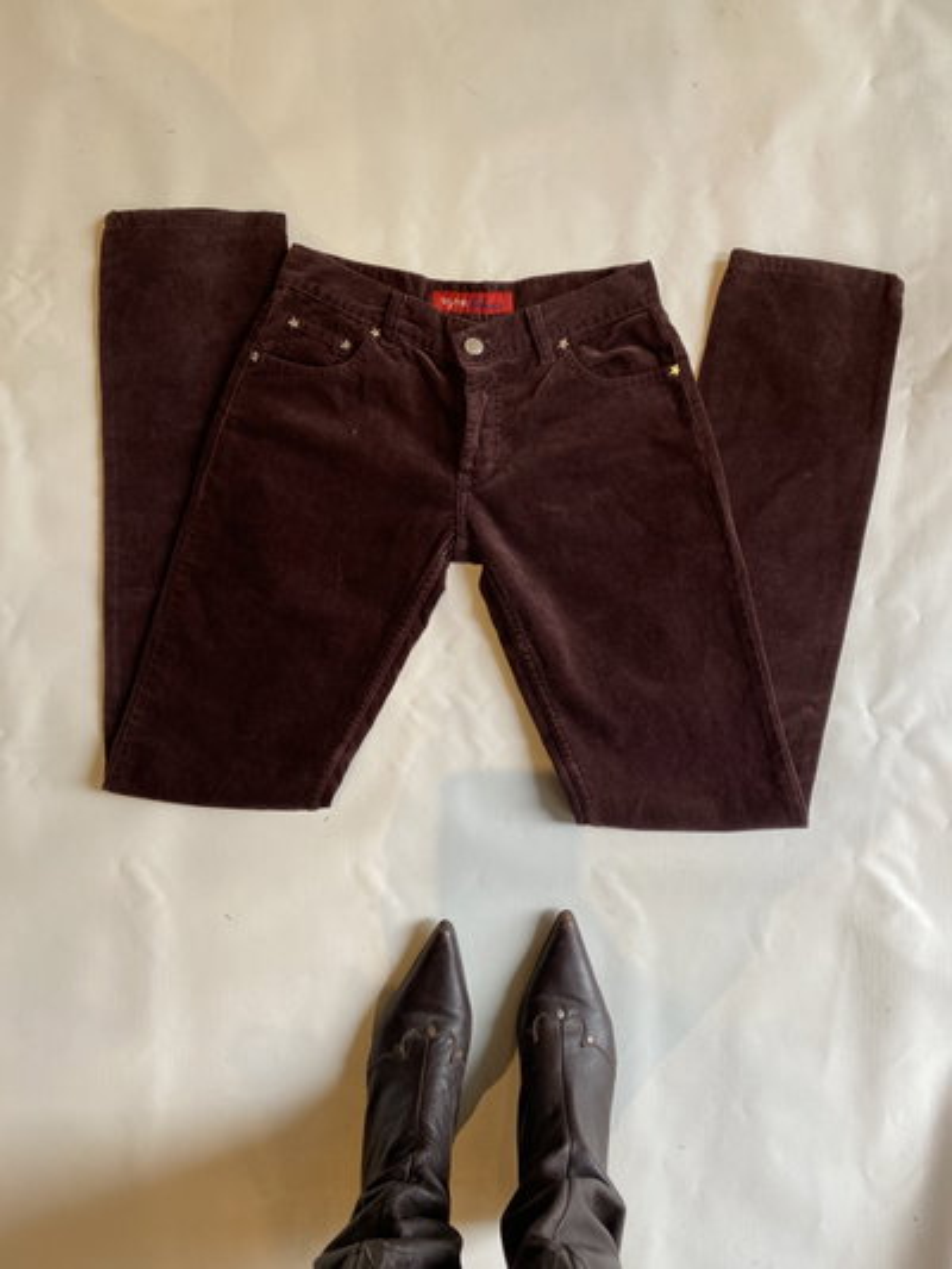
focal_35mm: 26
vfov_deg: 67.3
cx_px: 476
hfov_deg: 53.1
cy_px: 634
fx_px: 953
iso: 100
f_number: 1.8
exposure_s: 1/100
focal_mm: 4.25
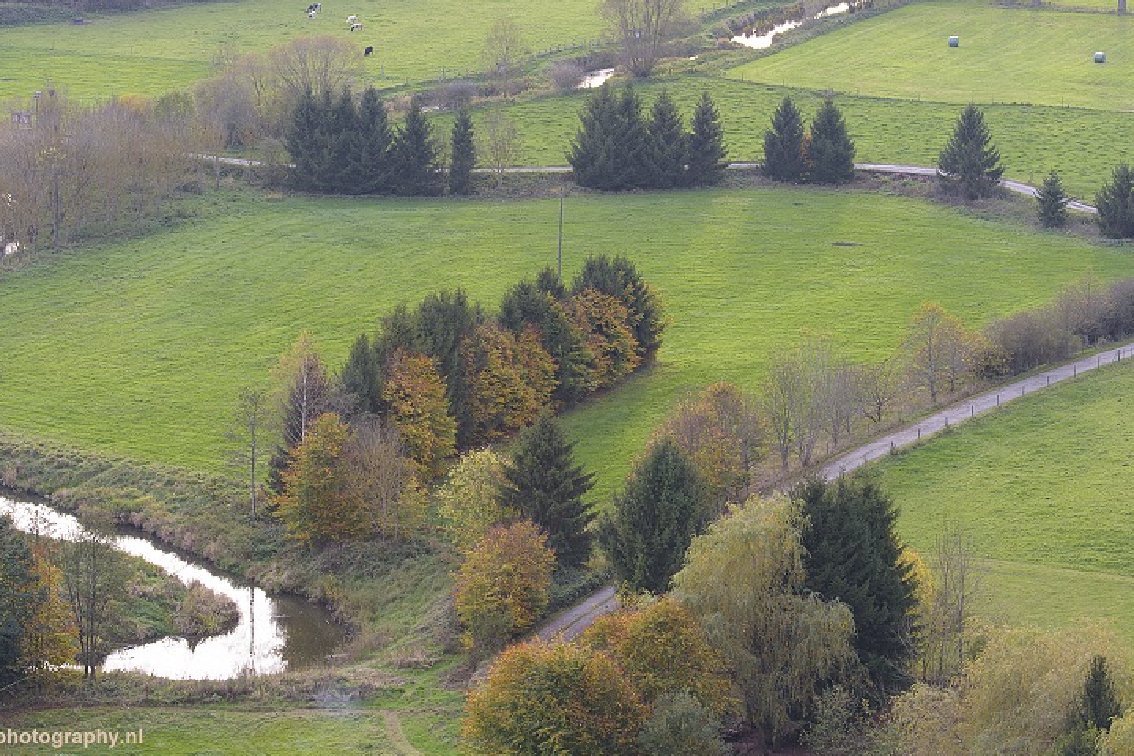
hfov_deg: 14.2
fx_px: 4567
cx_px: 567
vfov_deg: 9.5
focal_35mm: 145
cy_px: 261
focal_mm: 102
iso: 100
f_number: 14
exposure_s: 1/6
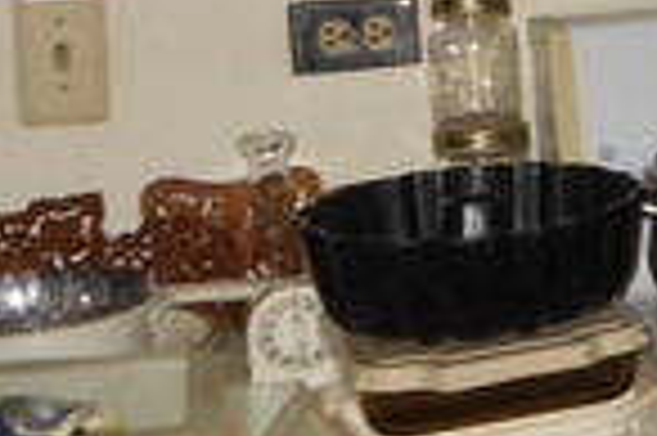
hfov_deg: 15.3
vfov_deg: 11.7
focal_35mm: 114
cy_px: -130
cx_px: 1220
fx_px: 2078
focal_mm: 4.5
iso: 200
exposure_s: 1/25
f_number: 3.2
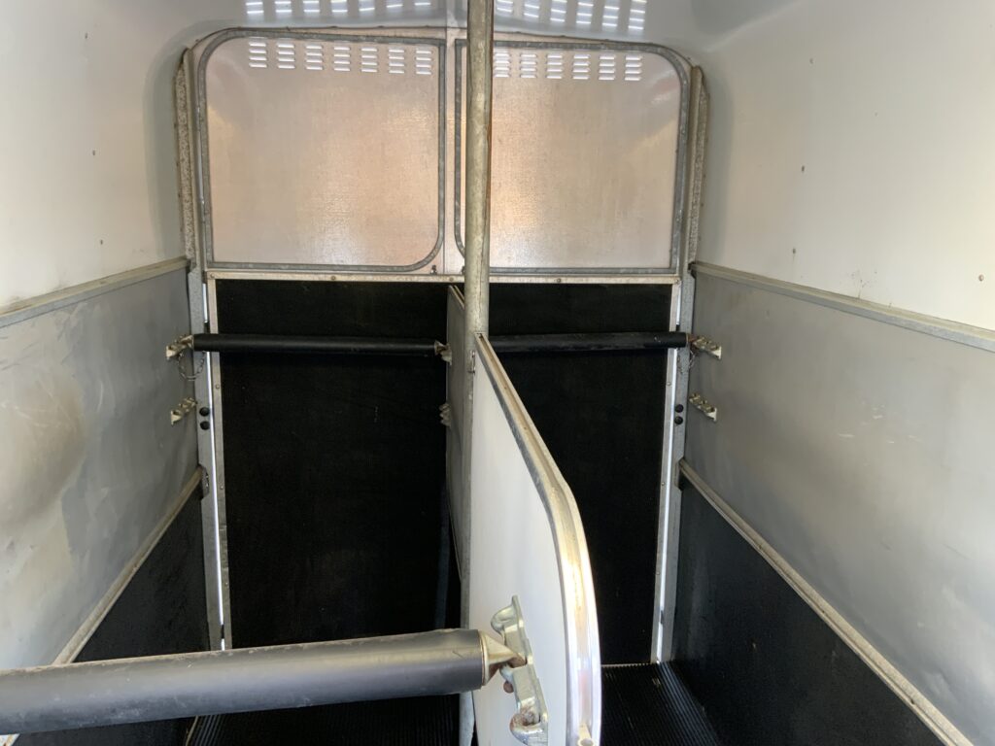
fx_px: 834
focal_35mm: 29
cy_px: 373
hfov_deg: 61.7
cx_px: 498
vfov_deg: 48.2
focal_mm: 3
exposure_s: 1/60
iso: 80
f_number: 1.8
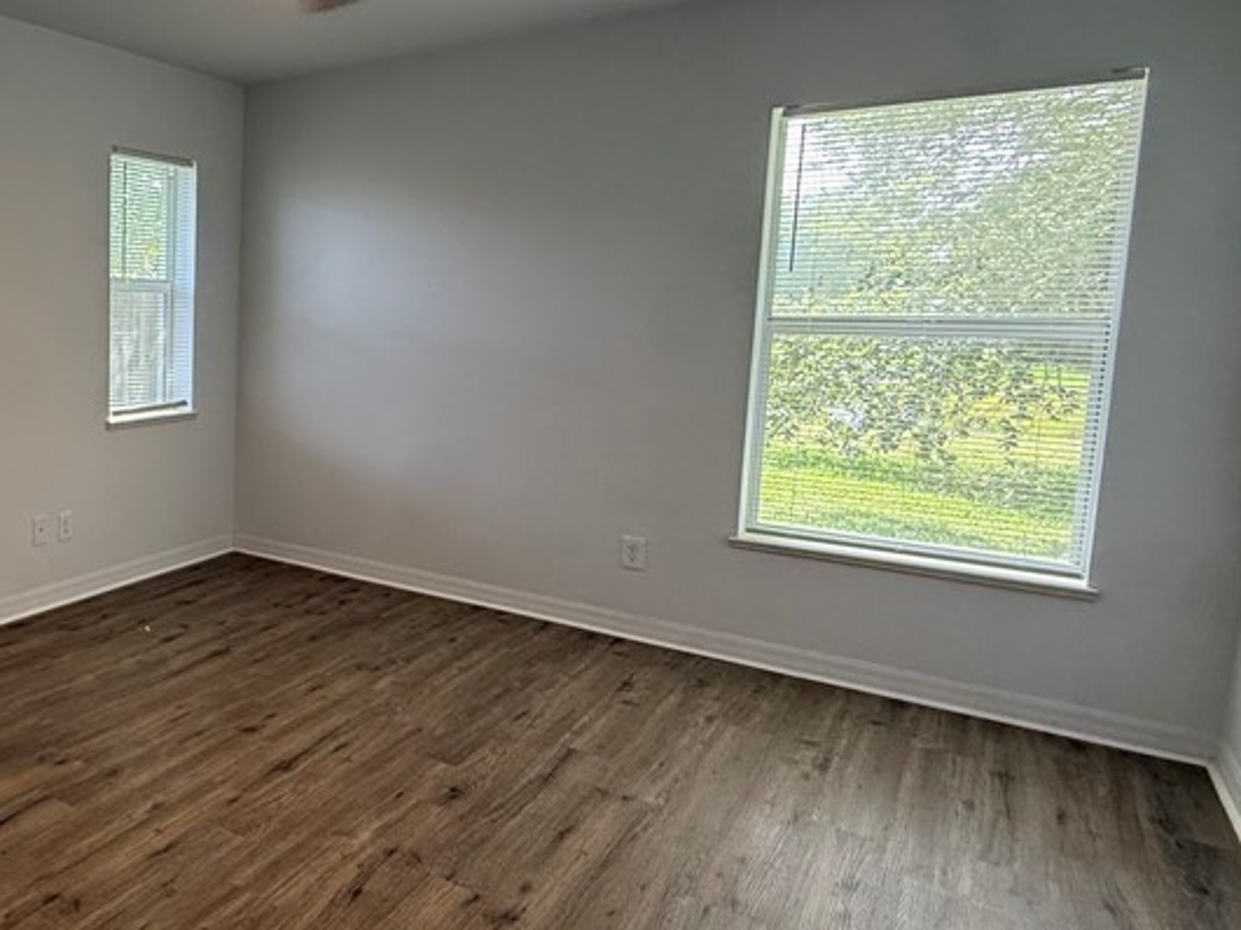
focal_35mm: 27
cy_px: 411
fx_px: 968
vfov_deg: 51.2
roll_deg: -0.1
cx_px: 72
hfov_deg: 54.7
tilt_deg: -7.5
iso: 200
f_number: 2.2
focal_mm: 2.22
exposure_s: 1/124
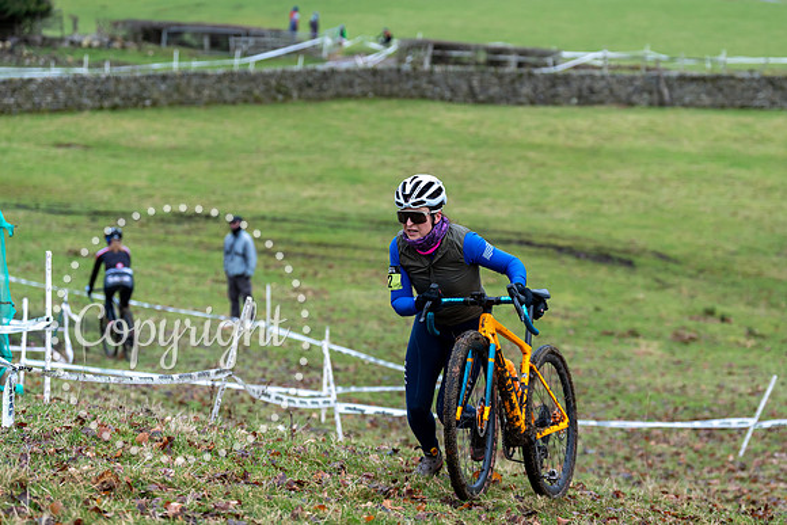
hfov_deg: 20.3
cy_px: 238
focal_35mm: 101
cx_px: 437
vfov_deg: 13.6
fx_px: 2201
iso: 1250
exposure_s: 1/1000
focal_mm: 89
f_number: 3.2
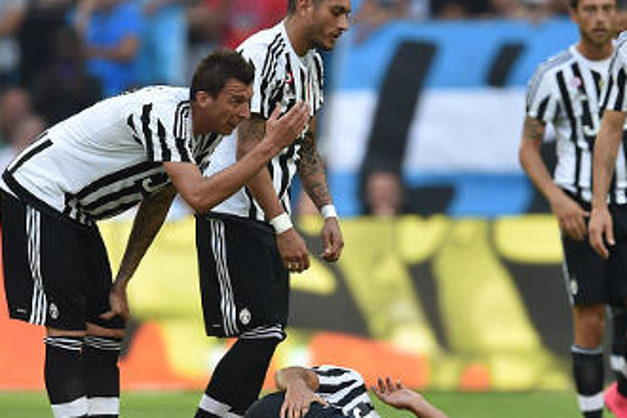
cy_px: 225
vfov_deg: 1.8
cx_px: 416
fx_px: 13358
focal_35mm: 767
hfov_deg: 2.7
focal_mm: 550
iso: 1000
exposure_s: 1/1250
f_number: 4
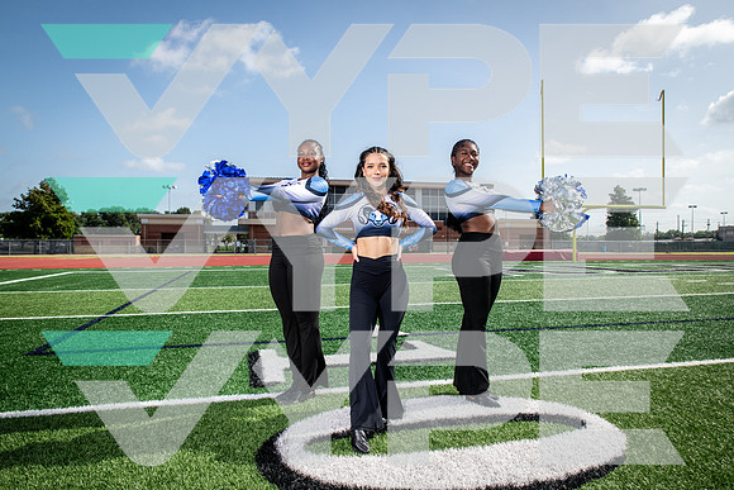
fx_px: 489
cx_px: 367
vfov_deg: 53.2
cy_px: 245
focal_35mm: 24
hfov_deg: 73.7
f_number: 7.1
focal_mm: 24
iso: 125
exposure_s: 1/400
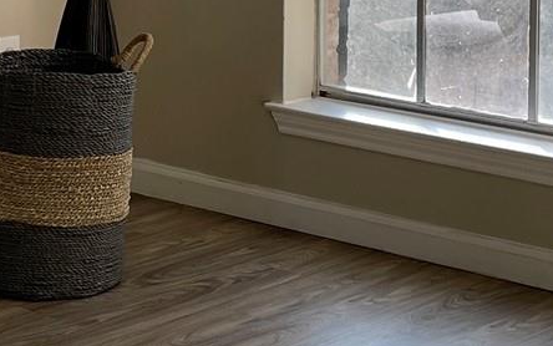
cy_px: -164
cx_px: 32
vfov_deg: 10.0
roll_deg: +0.6
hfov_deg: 16.2
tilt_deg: -3.8
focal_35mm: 127
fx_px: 1915
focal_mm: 4.2
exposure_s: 1/142
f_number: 1.6
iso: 32
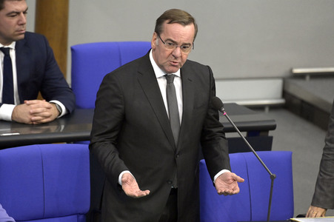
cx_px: 167
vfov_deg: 3.3
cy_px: 111
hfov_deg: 5.0
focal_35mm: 410
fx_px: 3801
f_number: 5.6
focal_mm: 410
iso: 10000
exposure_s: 1/320
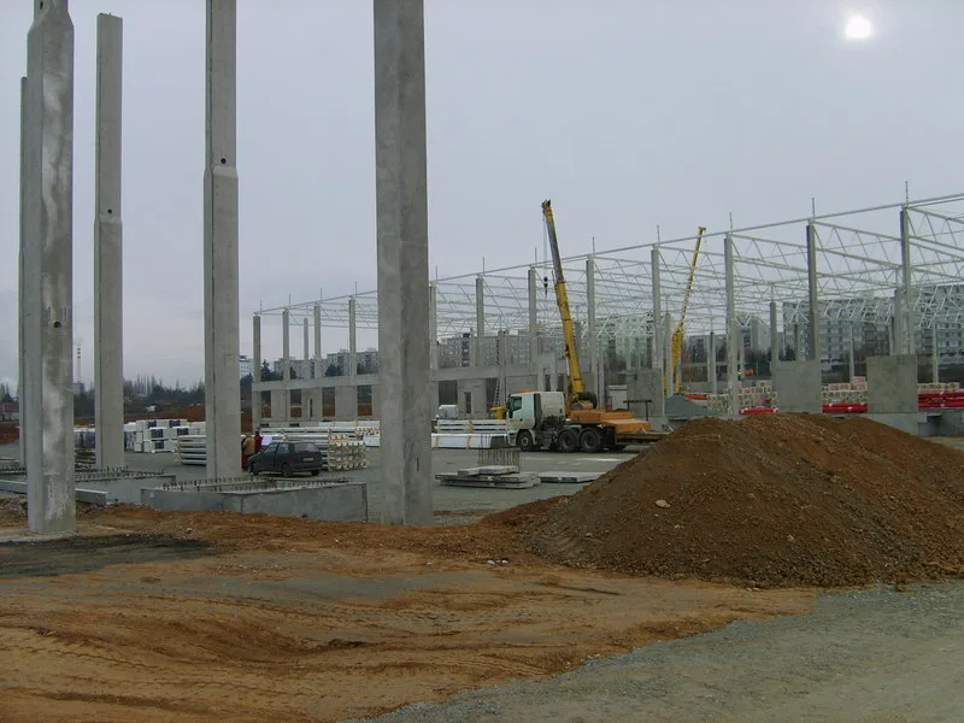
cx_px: 482
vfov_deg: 40.7
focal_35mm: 35
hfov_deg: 52.6
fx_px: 975
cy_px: 362
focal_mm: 5.8
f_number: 2.8
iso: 50
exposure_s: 1/350
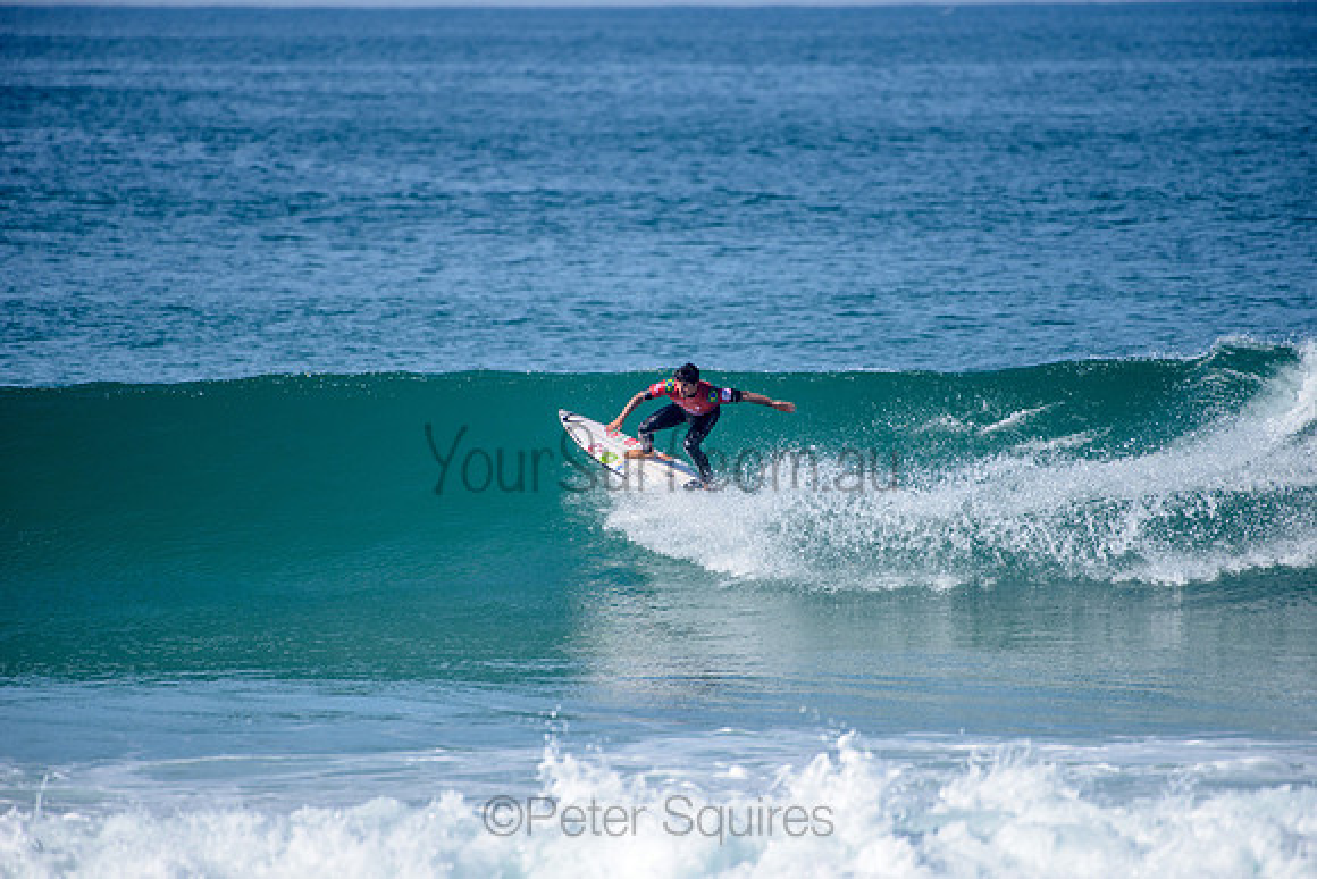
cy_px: 440
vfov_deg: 2.8
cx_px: 658
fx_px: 18295
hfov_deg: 4.1
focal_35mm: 500
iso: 160
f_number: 5.6
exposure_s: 1/2000
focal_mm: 500
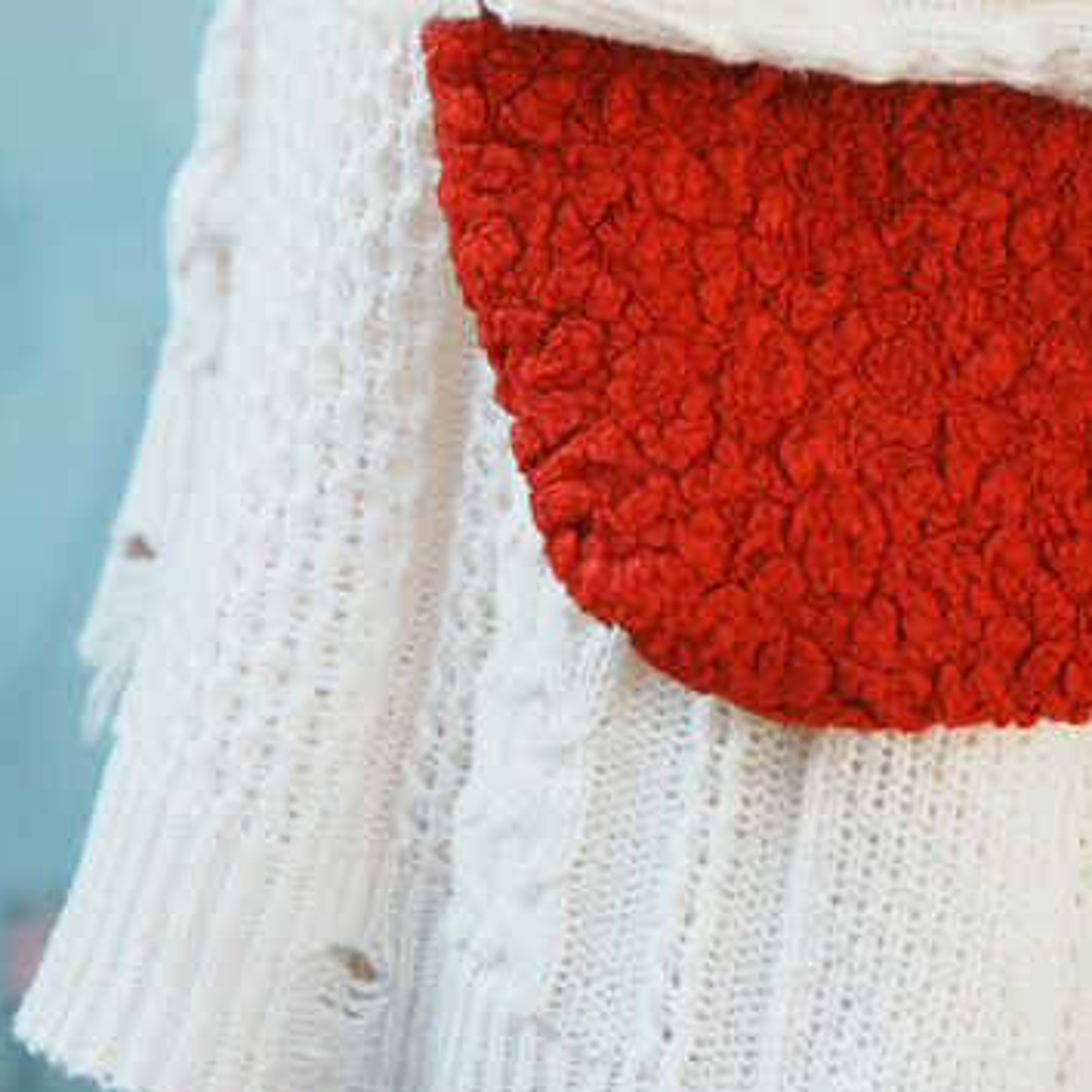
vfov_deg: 8.9
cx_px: 1021
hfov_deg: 9.2
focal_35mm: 189
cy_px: -779
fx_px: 6745
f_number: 2.2
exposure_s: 1/500
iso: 160
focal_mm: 50
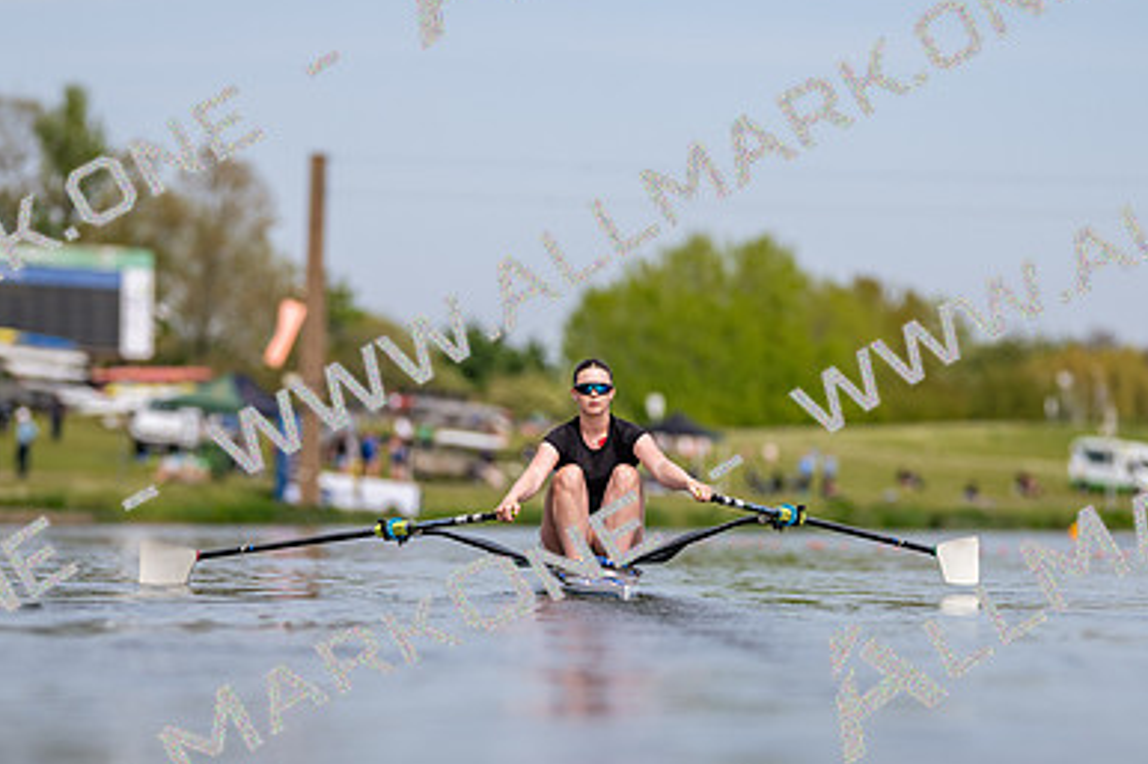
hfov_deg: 10.1
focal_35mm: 203
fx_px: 6470
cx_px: 574
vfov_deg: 6.8
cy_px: 483
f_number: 1.8
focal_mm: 135
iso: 64
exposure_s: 1/5000
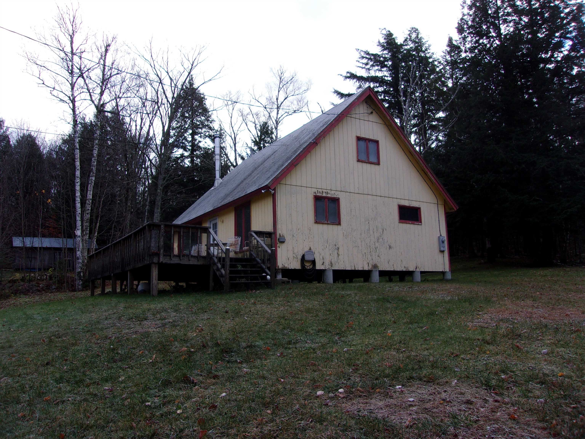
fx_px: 456
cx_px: 292
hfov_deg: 65.3
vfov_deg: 51.4
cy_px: 220
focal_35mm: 27
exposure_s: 1/400
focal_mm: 4.9
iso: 80
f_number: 3
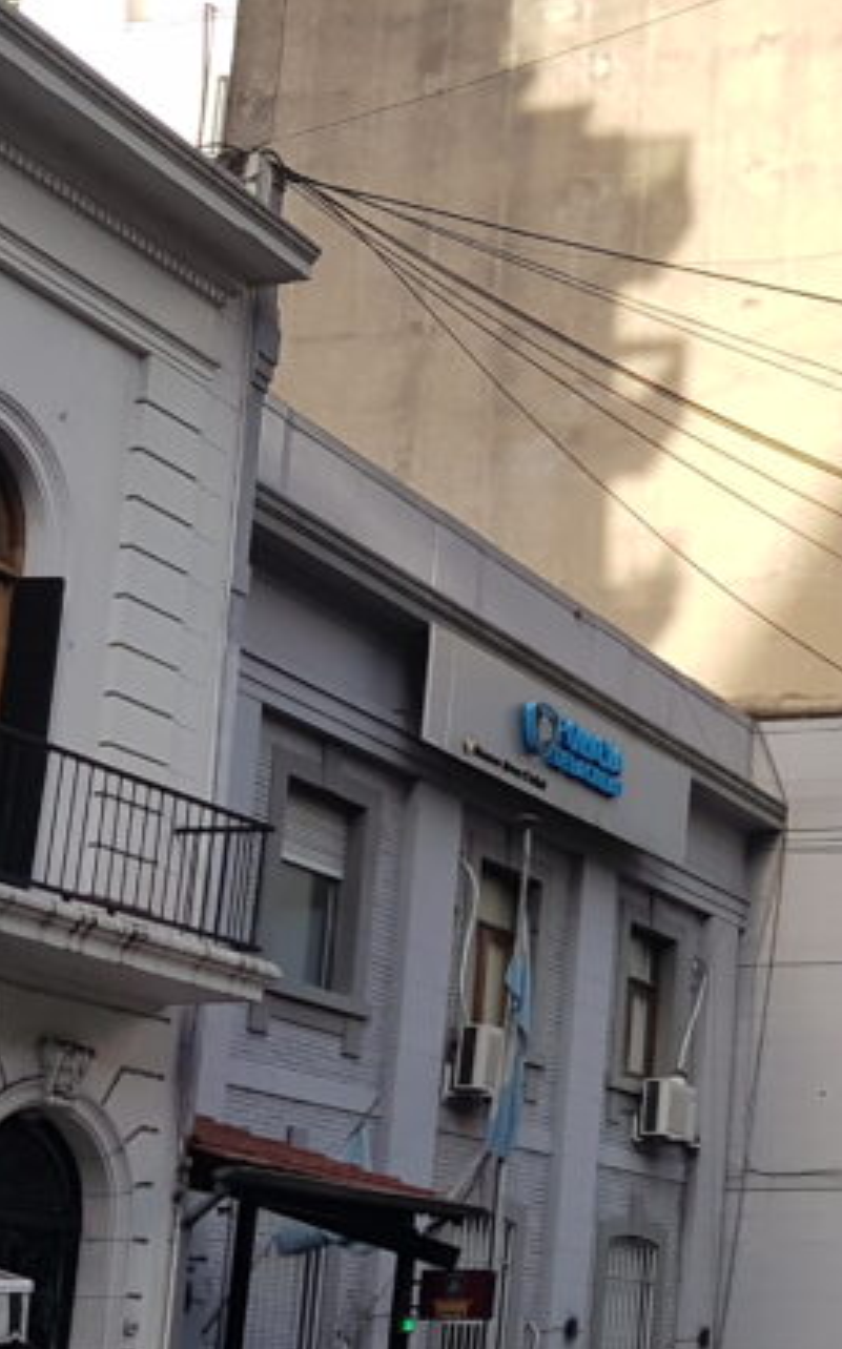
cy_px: 930
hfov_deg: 17.7
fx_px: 2426
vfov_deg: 30.8
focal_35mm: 66
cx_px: 1255
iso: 40
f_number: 1.7
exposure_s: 1/854
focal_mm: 4.2
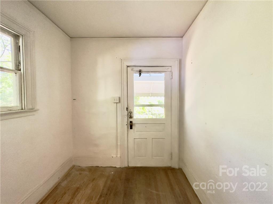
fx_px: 110
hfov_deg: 102.1
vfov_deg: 85.6
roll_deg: -1.3
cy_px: 102
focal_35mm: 14
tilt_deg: -0.4
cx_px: 136
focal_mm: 2.22
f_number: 2.2
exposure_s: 1/99
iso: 250
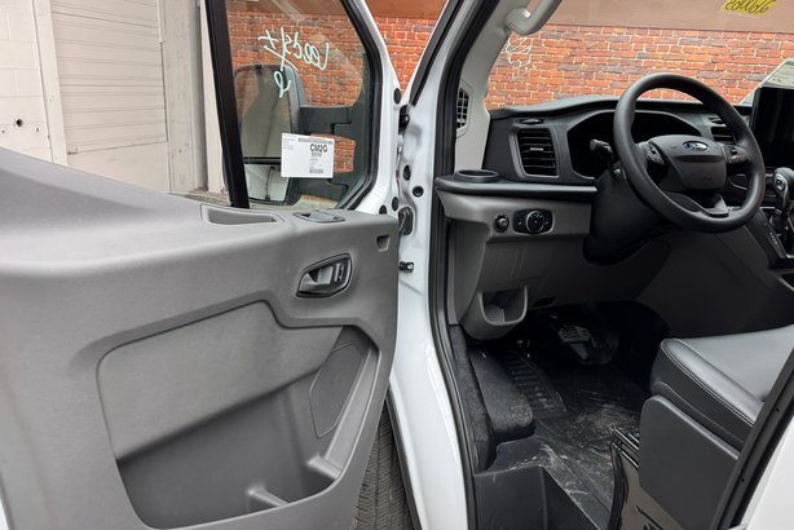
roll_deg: -3.1
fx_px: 574
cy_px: 268
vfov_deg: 49.6
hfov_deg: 69.4
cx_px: 403
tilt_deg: -15.8
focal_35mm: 26
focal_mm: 6.76
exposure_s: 1/120
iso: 200
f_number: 1.78
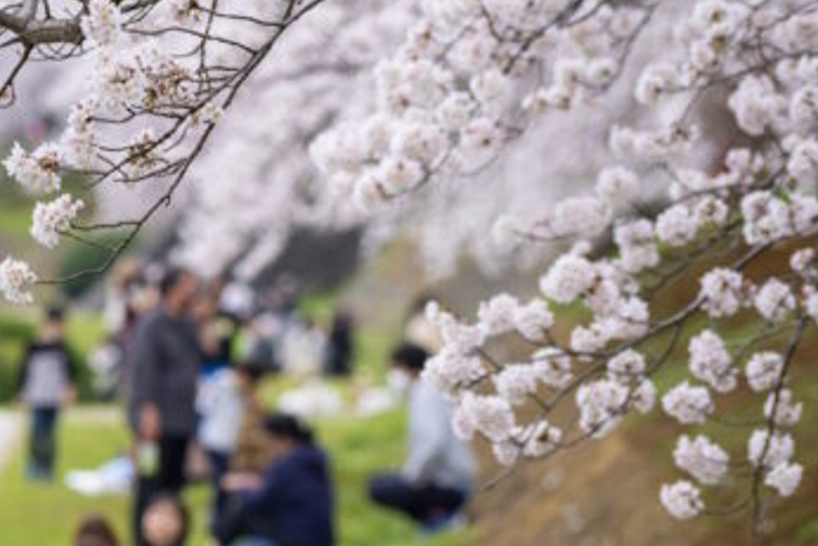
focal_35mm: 536
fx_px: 12186
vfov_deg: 2.6
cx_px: -12
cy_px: 326
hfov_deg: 3.8
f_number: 4
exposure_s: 1/250
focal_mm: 161
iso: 125
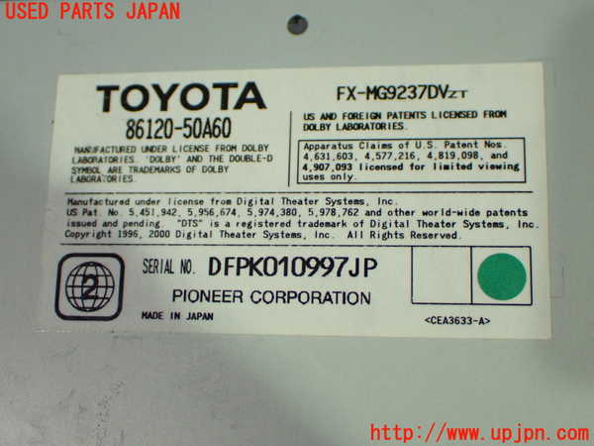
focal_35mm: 50
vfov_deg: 29.1
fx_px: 858
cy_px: 223
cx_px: 297
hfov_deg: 38.2
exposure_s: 1/60
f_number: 3.2
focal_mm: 9.01
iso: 800
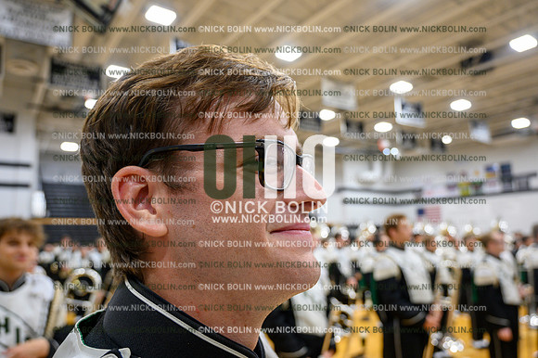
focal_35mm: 28
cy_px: 179
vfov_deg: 47.1
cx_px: 269
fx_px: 411
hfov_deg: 66.4
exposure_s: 1/50
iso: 800
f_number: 4.5
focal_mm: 27.5
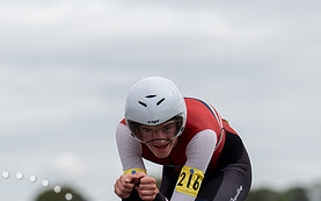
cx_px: 185
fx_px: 3402
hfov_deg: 5.4
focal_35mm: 389
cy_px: 221
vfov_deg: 3.4
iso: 125
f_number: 3.5
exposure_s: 1/1000
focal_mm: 182
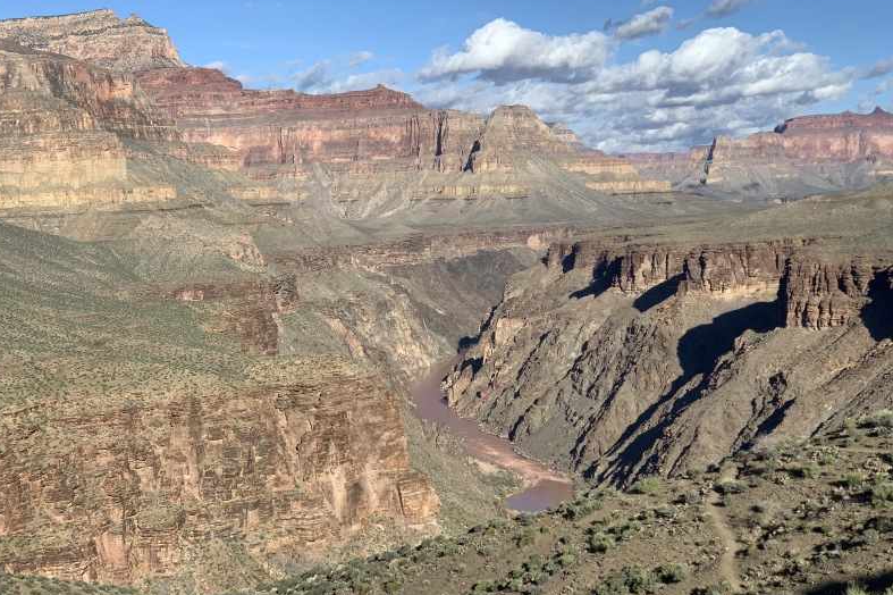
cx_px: 440
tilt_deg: -2.3
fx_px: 1364
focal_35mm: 55
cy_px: 286
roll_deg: +1.1
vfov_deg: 24.6
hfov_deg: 36.3
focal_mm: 6
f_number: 2.4
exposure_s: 1/1332
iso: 16
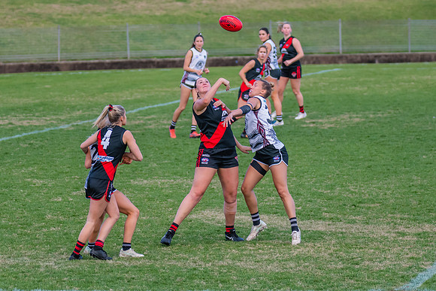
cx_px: 234
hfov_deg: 6.3
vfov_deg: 4.2
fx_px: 3962
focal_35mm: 327
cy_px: 128
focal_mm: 195
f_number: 4.5
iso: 800
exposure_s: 1/1250
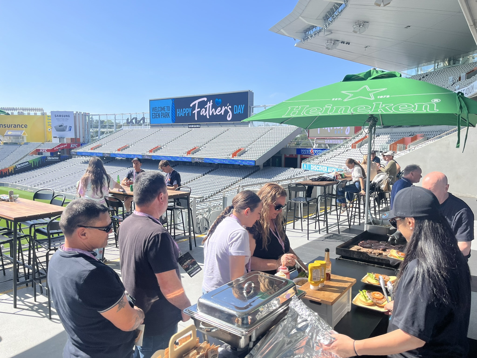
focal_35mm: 26
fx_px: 358
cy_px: 179
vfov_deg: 53.1
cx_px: 238
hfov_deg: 67.3
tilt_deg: -7.5
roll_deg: +0.2
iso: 50
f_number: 1.6
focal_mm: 5.1
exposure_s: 1/2222
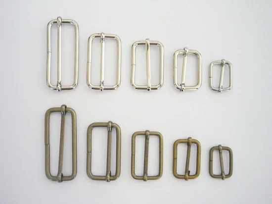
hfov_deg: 56.8
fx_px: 251
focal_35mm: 32
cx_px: 136
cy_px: 102
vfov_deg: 44.1
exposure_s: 1/25
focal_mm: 5.2
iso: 400
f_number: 3.3
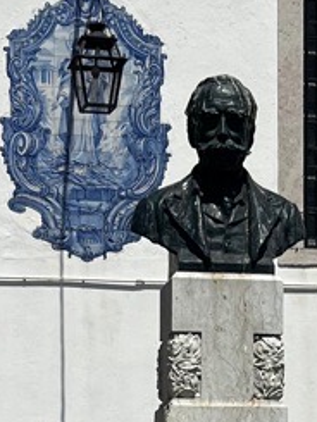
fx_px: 1659
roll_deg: -0.6
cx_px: 257
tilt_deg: +0.6
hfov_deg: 10.9
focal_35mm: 136
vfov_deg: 14.1
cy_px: 489
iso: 50
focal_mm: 5.7
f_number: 1.5
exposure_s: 1/9434
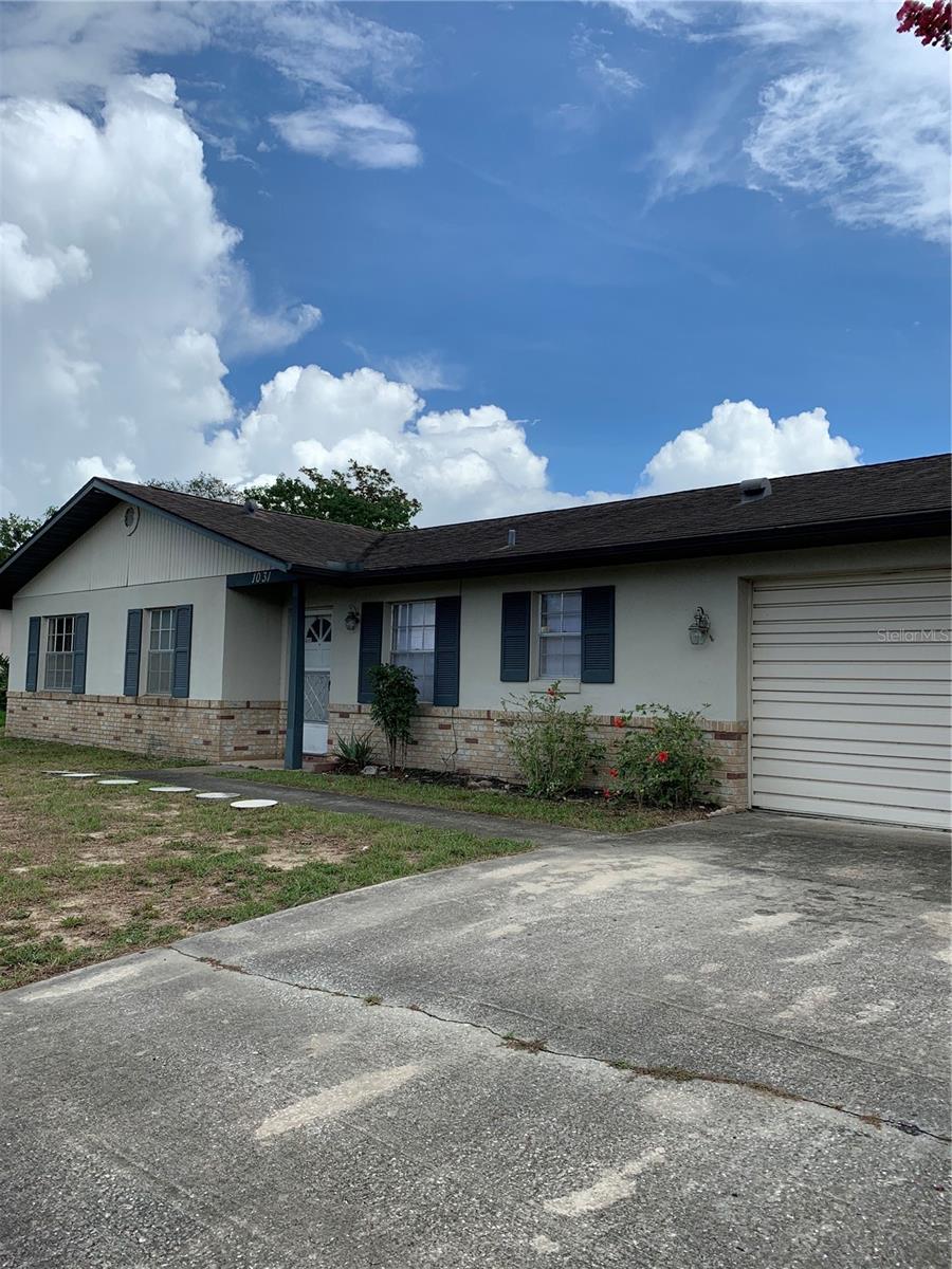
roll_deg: -1.0
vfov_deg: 67.3
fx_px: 953
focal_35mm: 26
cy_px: 634
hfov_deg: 53.1
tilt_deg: +3.9
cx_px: 476
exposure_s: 1/2257
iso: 25
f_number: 1.8
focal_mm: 4.25
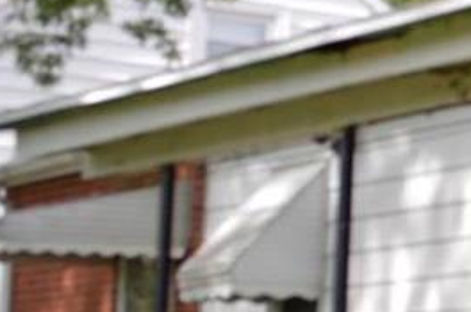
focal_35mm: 182
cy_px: 151
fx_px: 2377
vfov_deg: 7.5
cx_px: 1120
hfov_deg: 10.0
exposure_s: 1/160
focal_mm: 20
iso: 100
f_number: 6.3
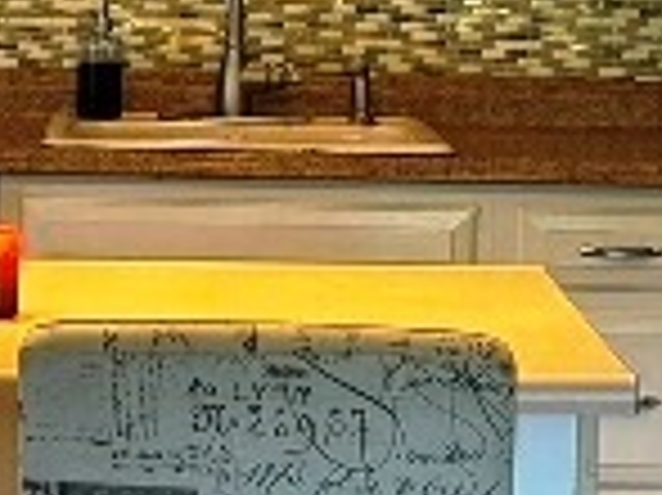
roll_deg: -0.8
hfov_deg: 11.7
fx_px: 3191
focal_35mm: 167
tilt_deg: -7.1
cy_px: 207
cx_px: -9
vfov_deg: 8.9
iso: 160
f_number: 1.78
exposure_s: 1/60
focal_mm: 6.76
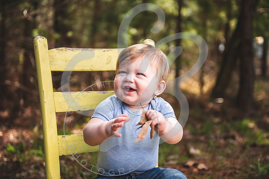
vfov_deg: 24.2
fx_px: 419
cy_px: 90
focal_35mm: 56
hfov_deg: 35.6
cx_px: 134
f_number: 2.8
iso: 100
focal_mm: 56
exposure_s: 1/640
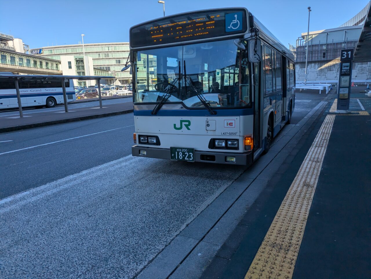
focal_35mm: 25
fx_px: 268
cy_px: 140
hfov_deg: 69.4
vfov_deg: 54.9
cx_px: 186
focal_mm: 5.43
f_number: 1.89
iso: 49
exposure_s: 1/1919
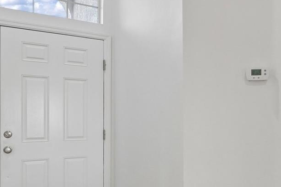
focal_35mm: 39
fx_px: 304
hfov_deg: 47.4
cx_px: 216
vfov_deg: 33.9
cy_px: 124
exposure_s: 1/40
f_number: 8
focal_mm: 15
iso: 800
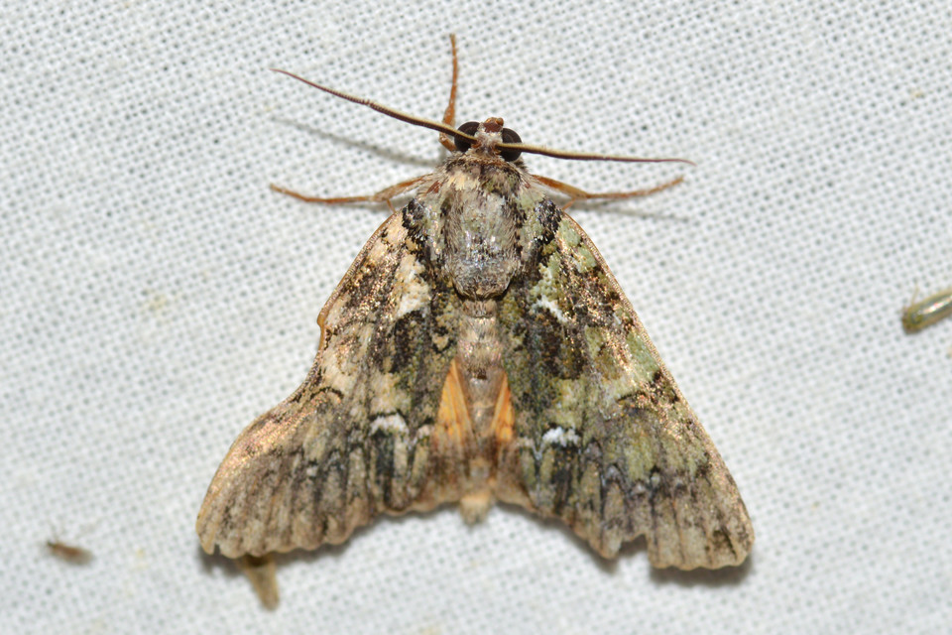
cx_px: 476
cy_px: 318
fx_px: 3966
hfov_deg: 13.7
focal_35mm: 150
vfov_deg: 9.1
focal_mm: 100
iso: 100
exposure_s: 1/200
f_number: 13
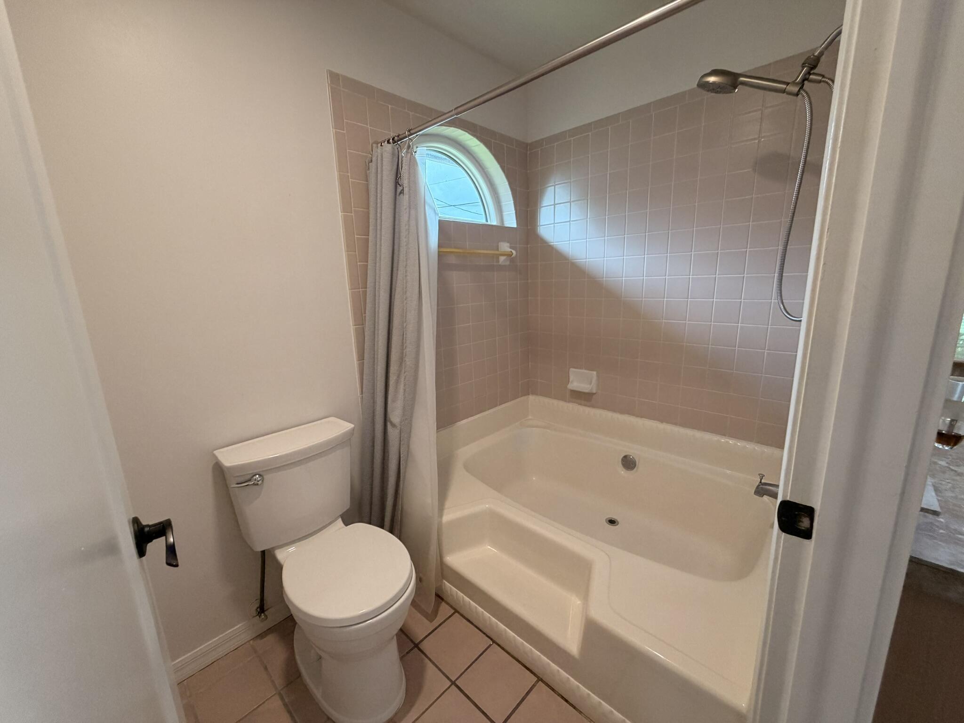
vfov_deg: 85.7
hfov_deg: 102.1
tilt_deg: -11.6
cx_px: 482
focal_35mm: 14
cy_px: 362
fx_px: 390
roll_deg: +2.8
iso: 200
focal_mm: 2.22
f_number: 2.2
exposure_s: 1/60
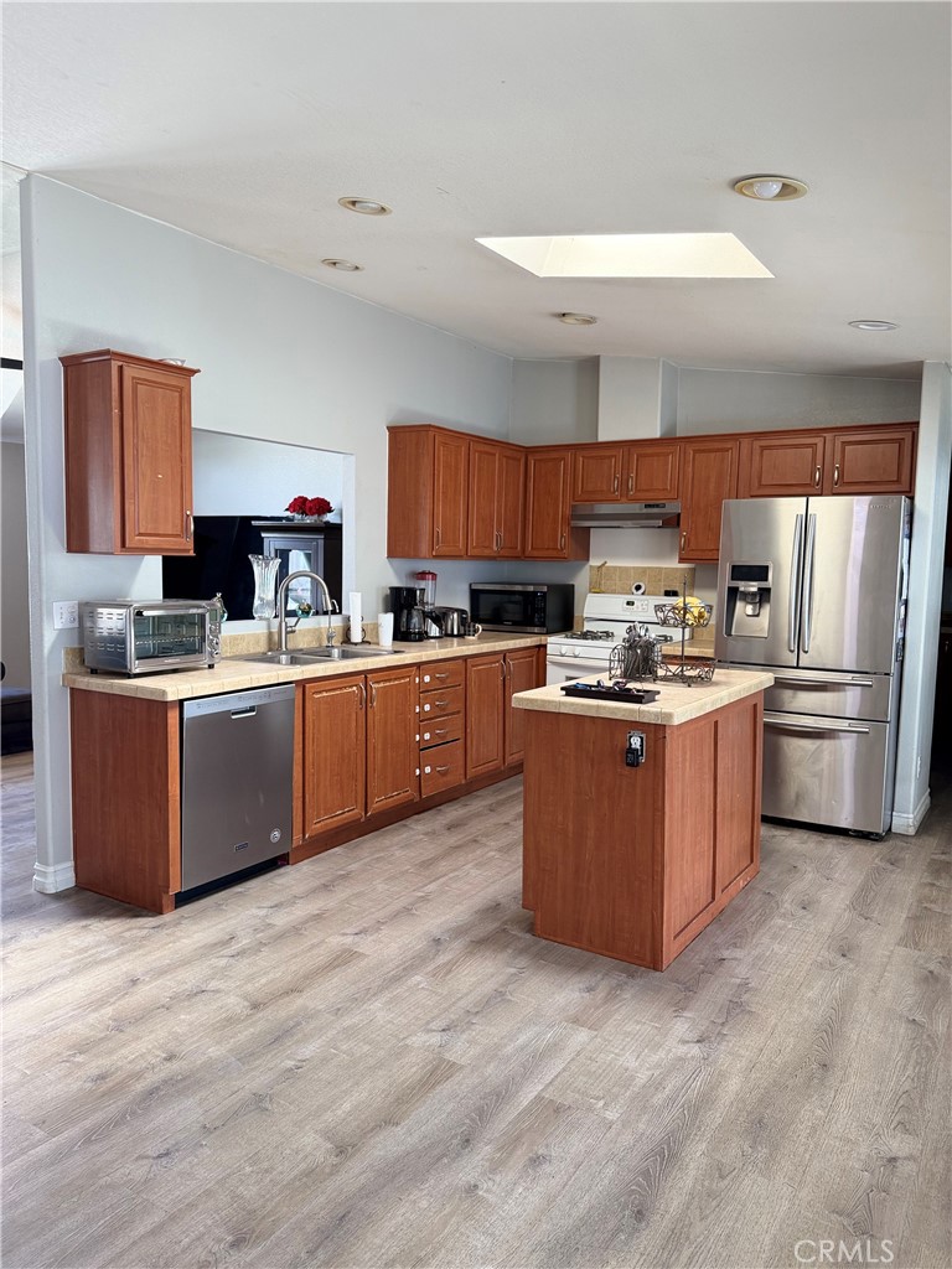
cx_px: 476
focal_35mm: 24
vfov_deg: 71.6
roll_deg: -2.2
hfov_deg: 56.8
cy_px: 634
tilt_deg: -5.2
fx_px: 880
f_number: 1.78
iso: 200
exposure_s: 1/120
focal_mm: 6.76
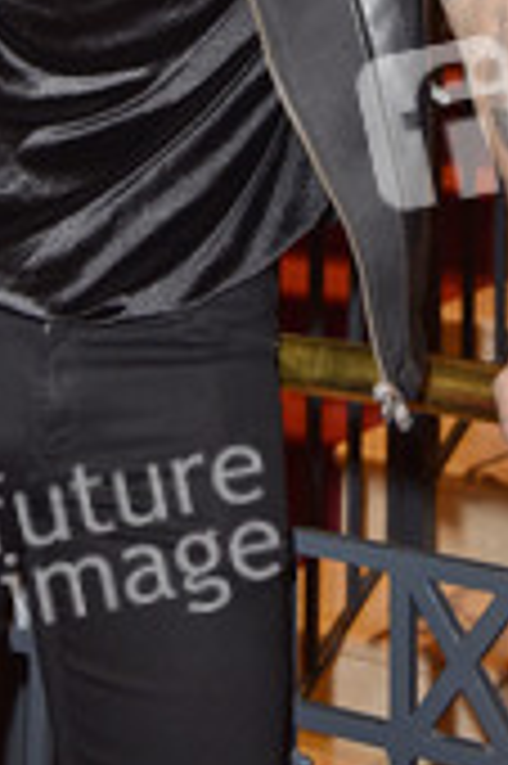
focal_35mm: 94
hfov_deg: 14.5
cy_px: -122
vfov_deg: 20.5
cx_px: 180
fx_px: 1994
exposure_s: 1/60
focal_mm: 40
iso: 1100
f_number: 5
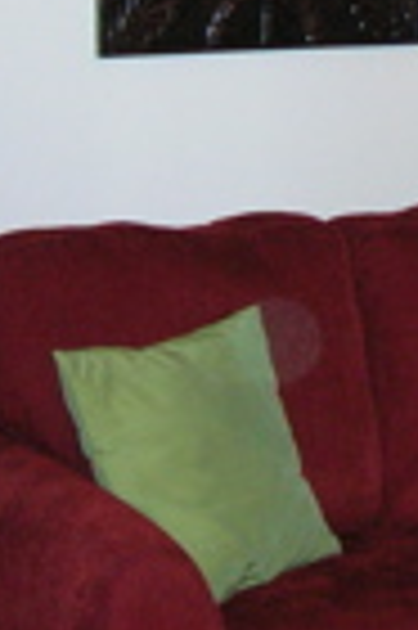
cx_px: 539
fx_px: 2060
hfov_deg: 11.3
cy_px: 43
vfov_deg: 17.1
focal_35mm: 118
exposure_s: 1/60.1
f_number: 2.9
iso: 162
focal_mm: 5.7
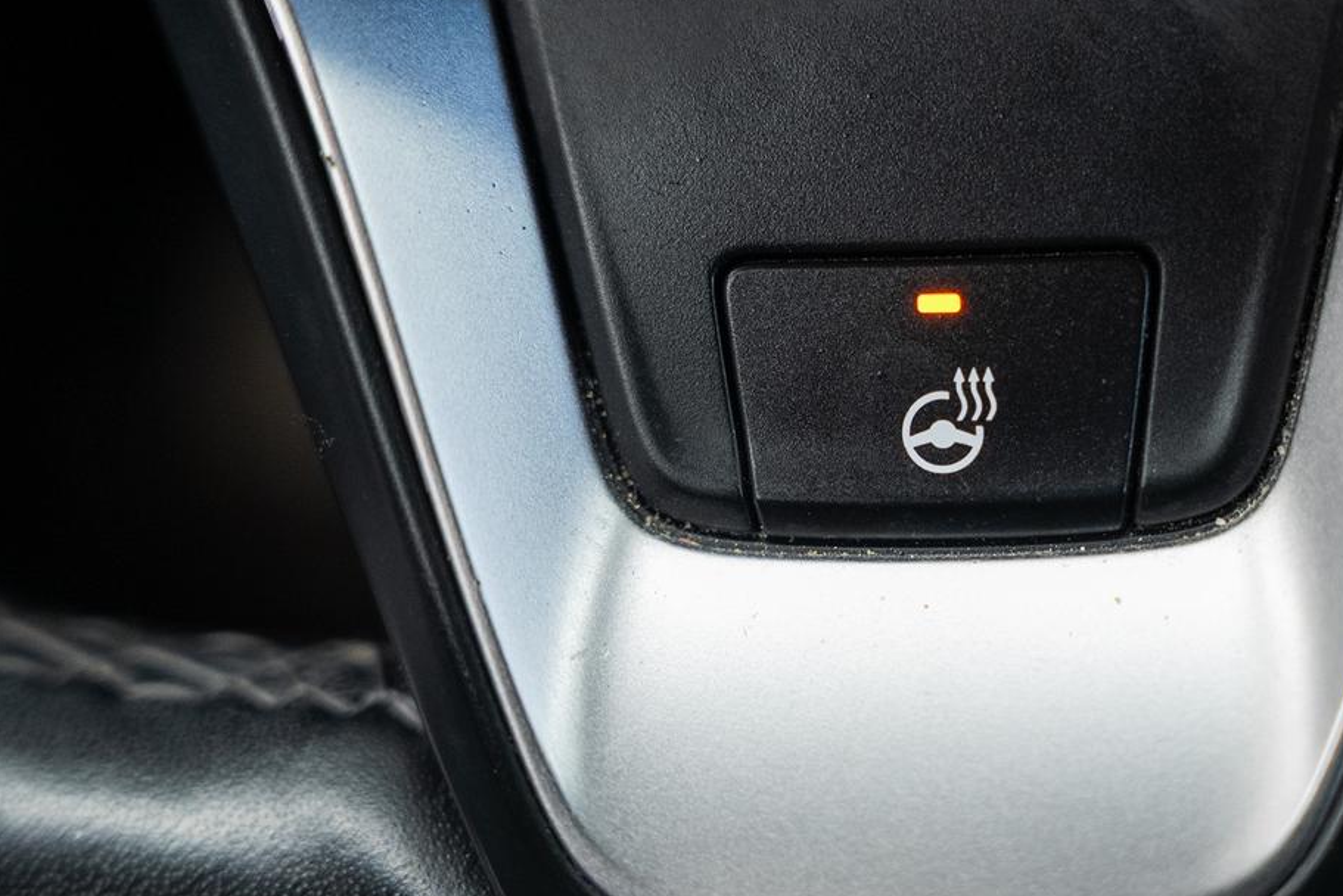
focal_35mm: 82
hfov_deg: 24.6
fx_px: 3060
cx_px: 952
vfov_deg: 16.7
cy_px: 438
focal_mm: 48.7
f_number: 3.5
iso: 800
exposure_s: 1/40
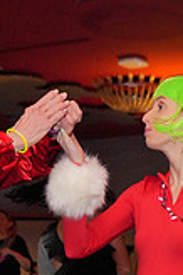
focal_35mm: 117
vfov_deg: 16.6
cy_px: 349
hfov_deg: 11.7
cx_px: 61
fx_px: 894
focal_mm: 33
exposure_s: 1/200
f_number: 4
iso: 4000
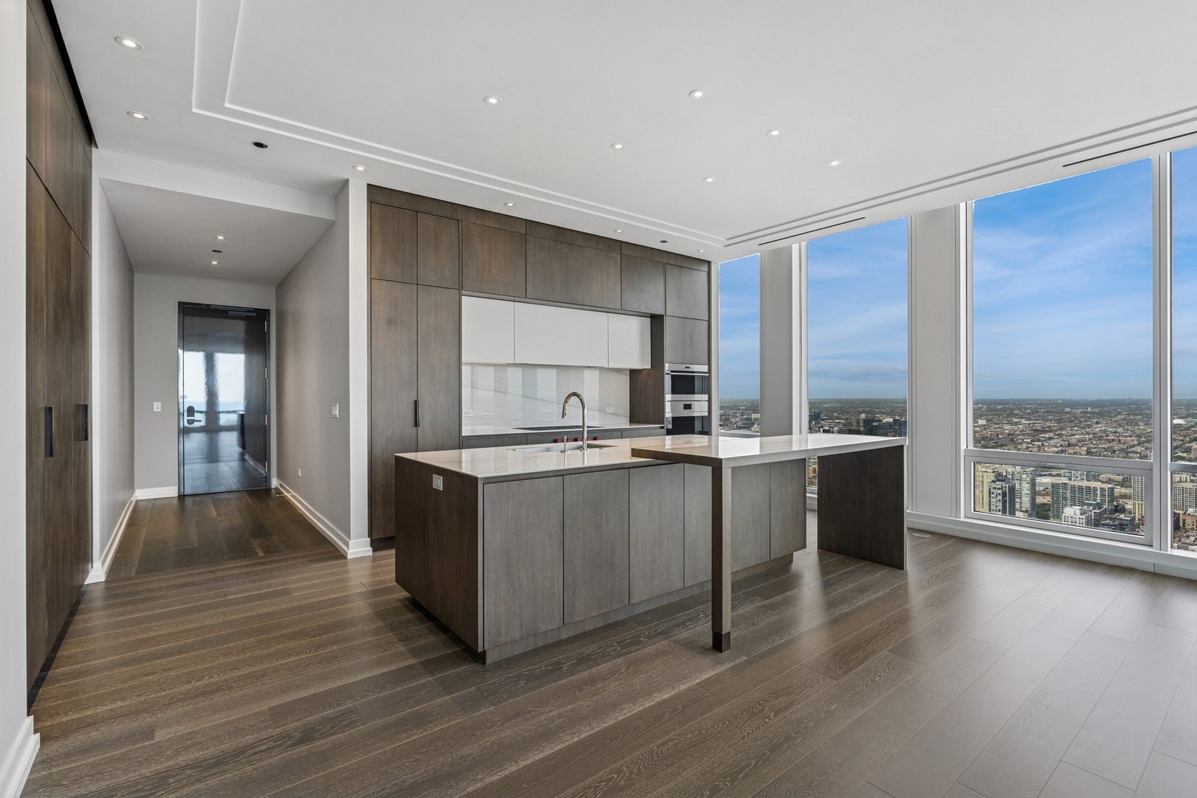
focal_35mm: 16
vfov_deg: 73.7
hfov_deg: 96.7
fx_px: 532
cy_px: 399
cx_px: 598
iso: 320
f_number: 8
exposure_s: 1/160
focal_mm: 16
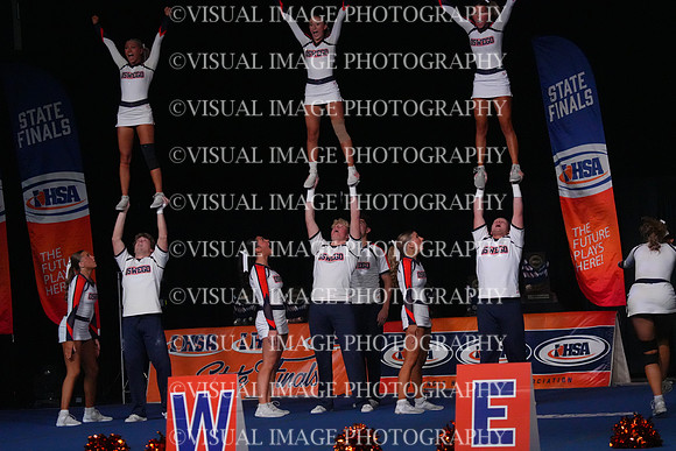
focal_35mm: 160
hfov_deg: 12.8
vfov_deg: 8.6
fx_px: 3005
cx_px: 338
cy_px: 226
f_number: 5.6
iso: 16000
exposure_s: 1/1250
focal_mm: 160
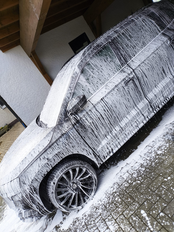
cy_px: 116
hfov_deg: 54.9
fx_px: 167
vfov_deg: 69.4
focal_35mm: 25
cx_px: 87
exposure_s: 1/316
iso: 50
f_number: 1.7
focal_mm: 4.71
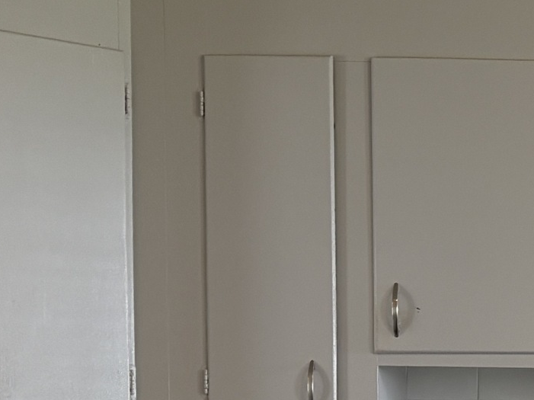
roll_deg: +0.0
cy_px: 450
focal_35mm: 114
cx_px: 868
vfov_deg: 12.7
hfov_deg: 15.5
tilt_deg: -0.5
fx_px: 1758
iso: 80
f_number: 1.6
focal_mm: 5.96
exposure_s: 1/60
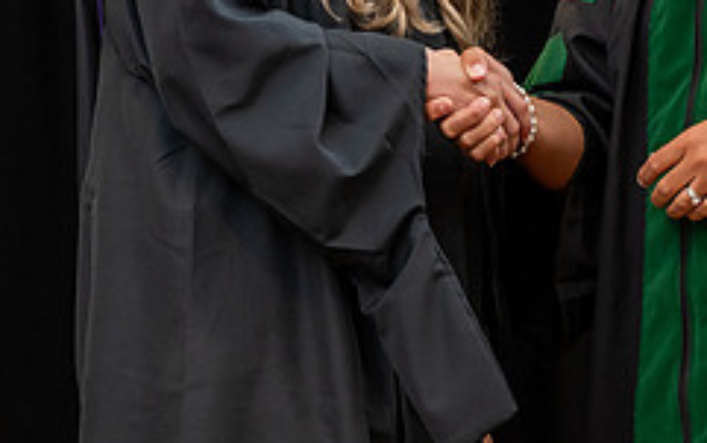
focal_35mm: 250
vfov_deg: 5.2
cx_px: 414
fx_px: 4820
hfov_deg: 8.4
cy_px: -101
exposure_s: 1/200
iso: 1600
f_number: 3.5
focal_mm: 102
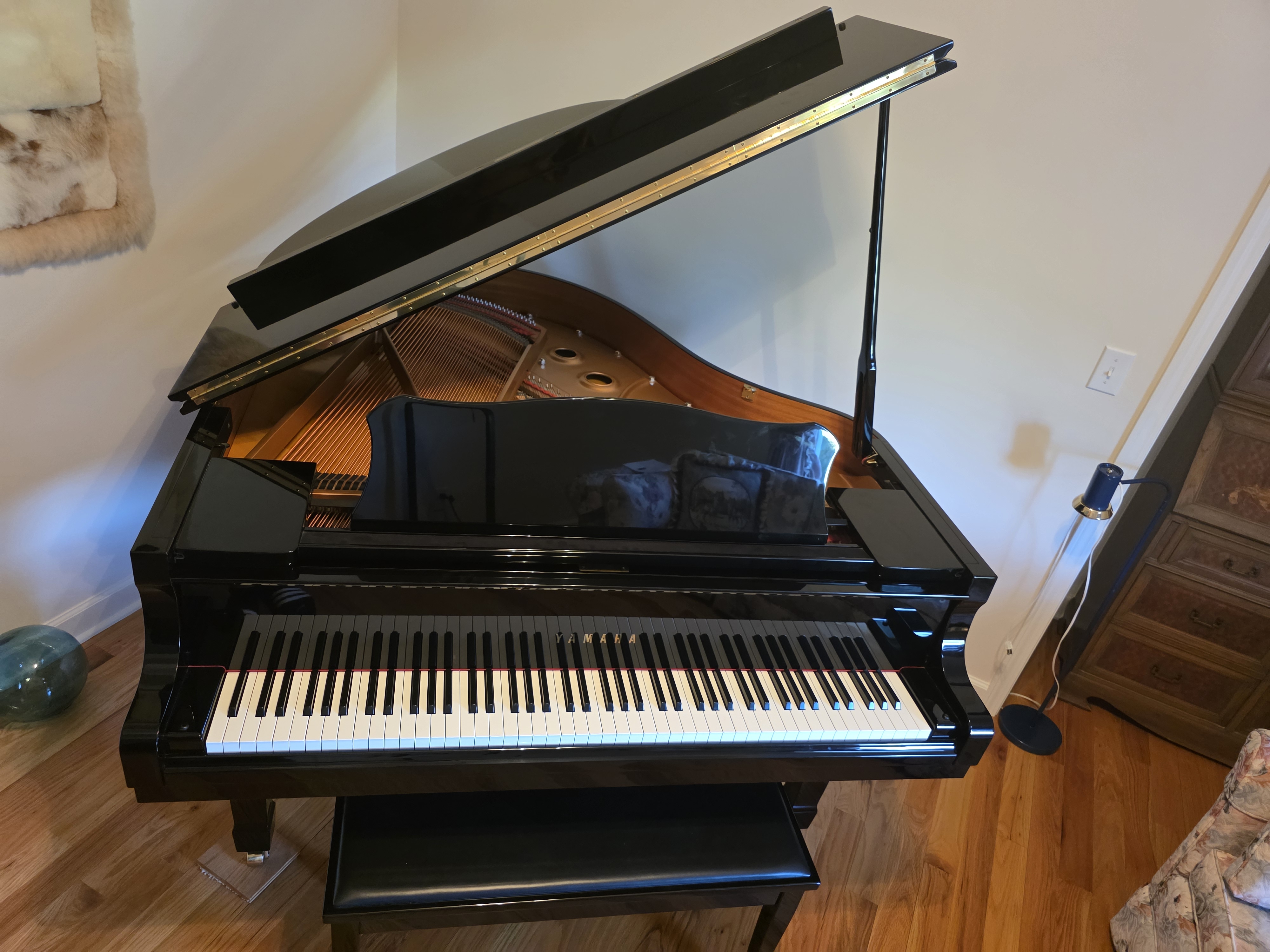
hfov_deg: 73.9
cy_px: 476
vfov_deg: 58.9
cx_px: 635
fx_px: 844
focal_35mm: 23
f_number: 1.7
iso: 1000
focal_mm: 6.3
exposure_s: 1/120
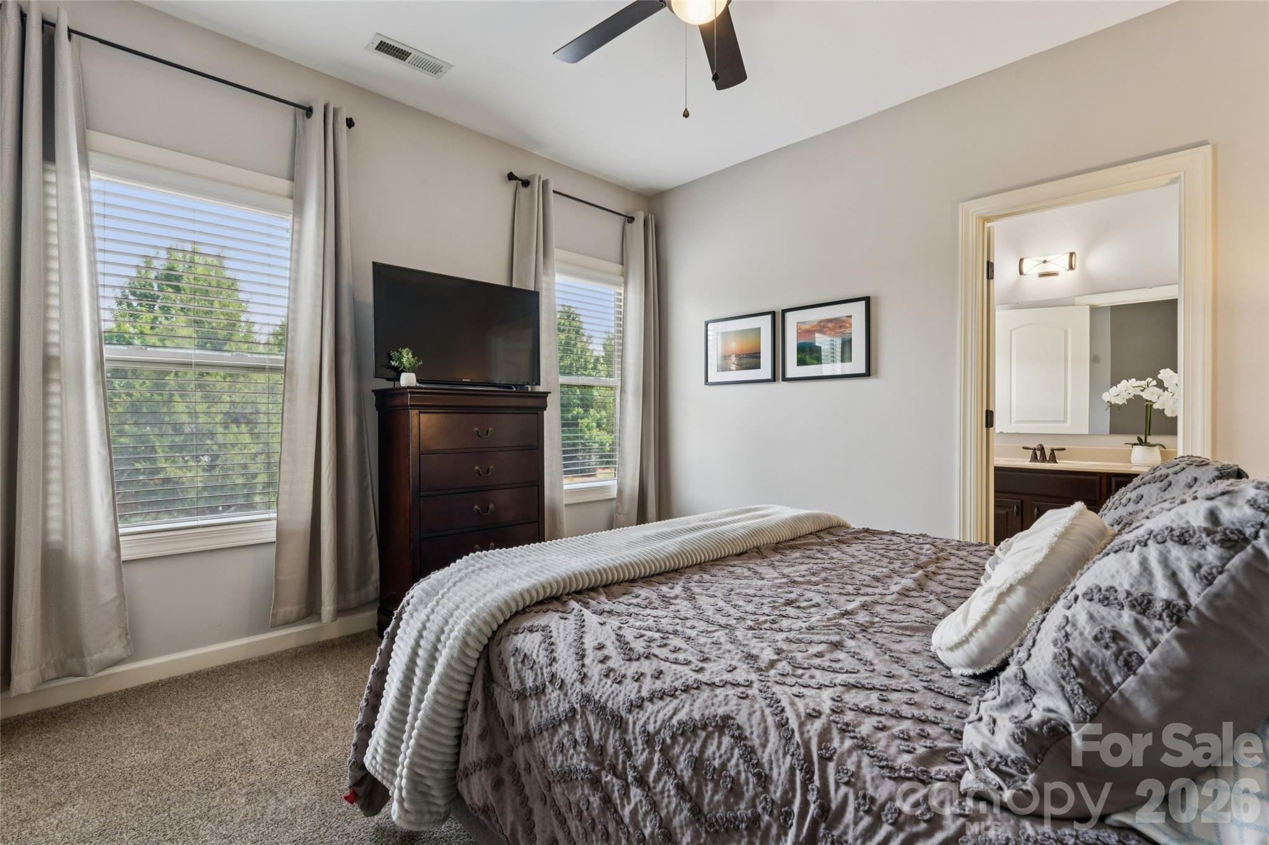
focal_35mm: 17
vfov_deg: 71.7
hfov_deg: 94.6
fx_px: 585
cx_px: 634
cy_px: 422
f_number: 13
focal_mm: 16.6
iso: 100
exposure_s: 1/3.33
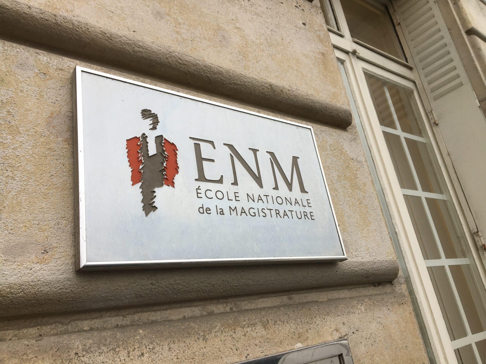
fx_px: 407
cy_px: 182
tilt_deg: +20.0
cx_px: 243
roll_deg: +10.2
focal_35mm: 29
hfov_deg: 61.7
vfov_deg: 48.2
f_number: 2.2
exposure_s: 1/100
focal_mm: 4.15
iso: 32
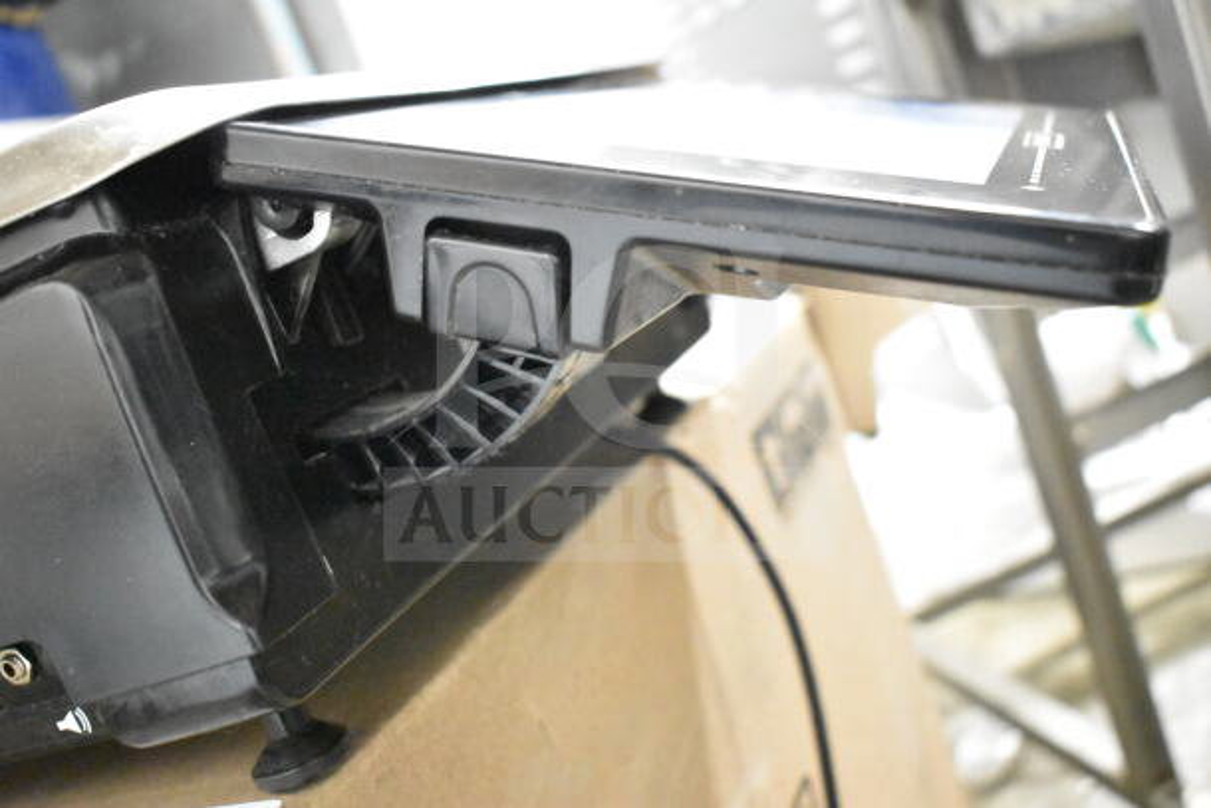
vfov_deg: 36.9
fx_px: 1211
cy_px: 404
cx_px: 606
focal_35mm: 36
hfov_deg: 53.1
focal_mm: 24
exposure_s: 1/40
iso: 18000
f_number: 4
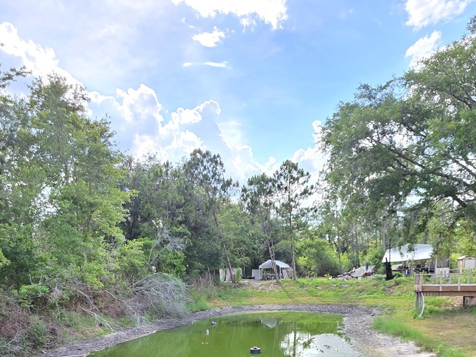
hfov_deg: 69.3
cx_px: 258
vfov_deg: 49.3
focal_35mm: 25
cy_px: 318
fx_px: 344
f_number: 1.9
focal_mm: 2.2
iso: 40
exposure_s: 1/361
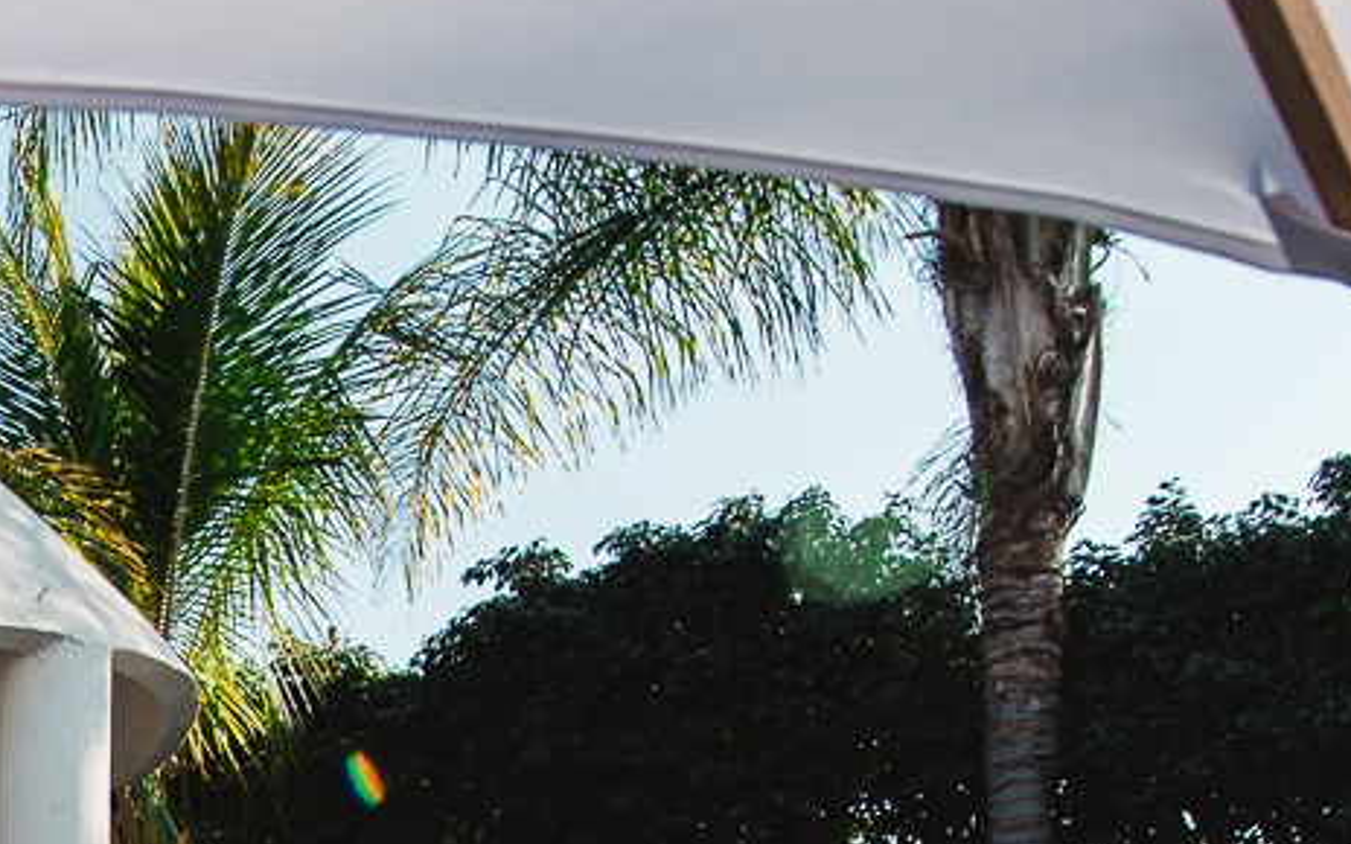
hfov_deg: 24.3
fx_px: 2651
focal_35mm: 72
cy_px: 1180
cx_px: -498
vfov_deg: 16.8
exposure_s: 1/500
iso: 100
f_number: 3.5
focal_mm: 16
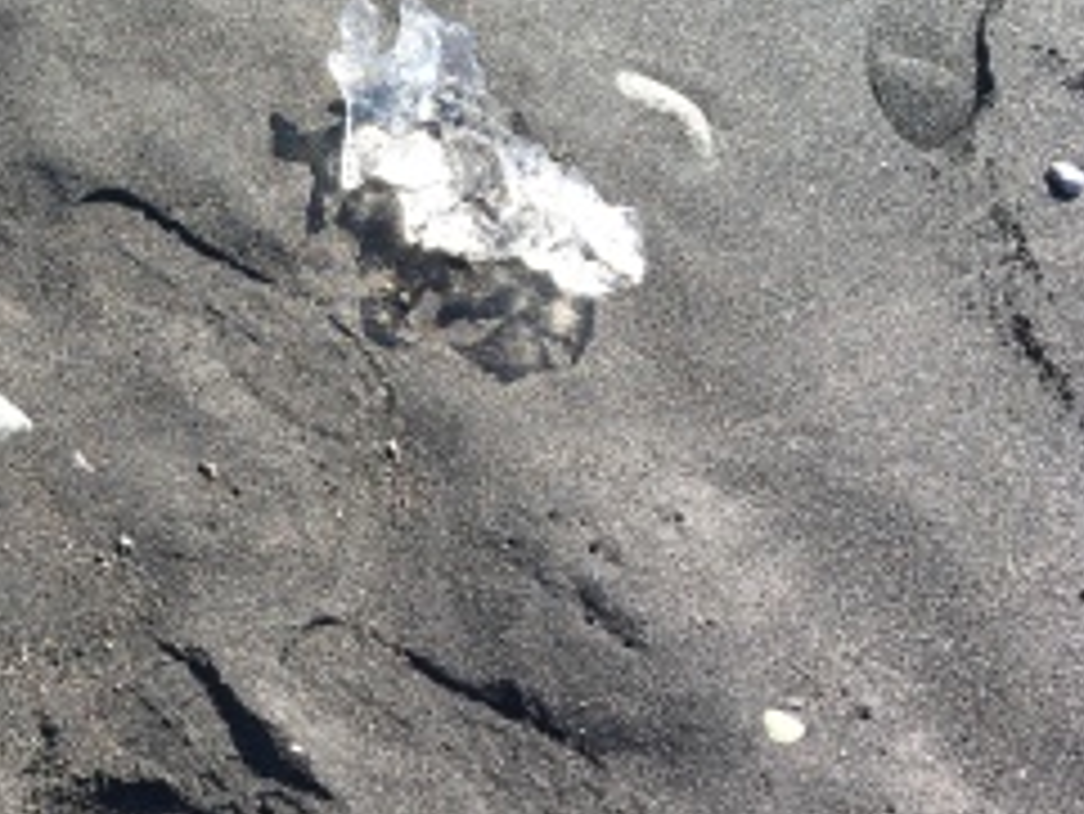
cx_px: -88
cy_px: 337
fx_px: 2068
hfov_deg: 27.1
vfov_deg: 22.2
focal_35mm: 66
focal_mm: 4.15
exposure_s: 1/305
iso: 25
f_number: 2.2
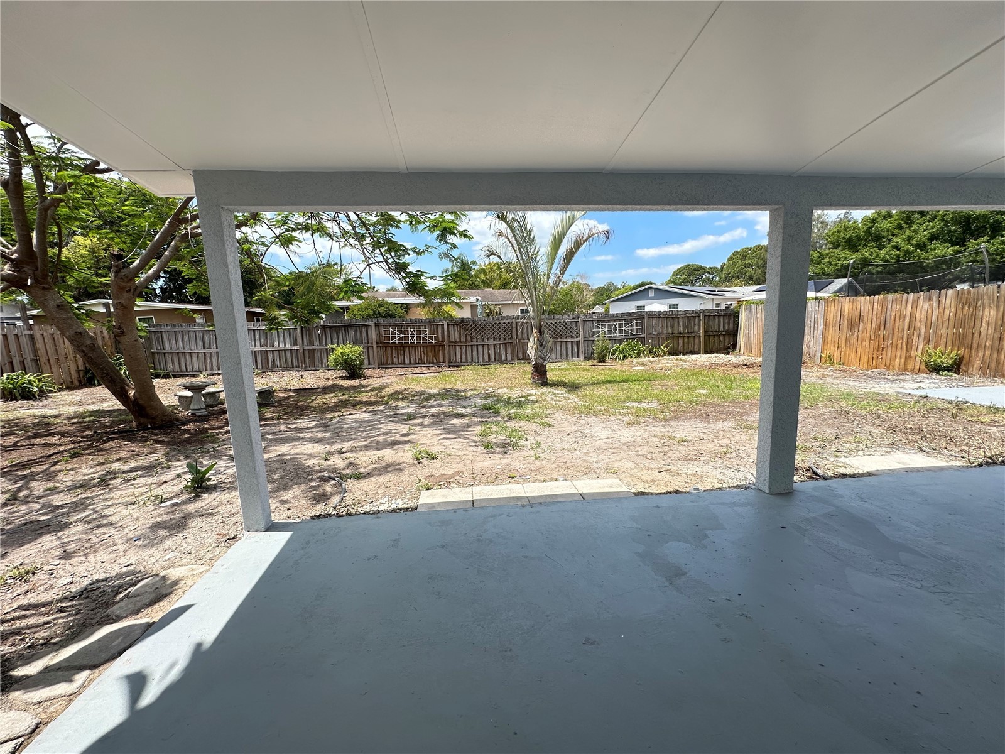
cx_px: 502
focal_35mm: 14
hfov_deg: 102.1
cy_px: 377
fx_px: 406
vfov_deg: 85.7
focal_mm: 2.22
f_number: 2.2
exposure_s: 1/1276
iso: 50
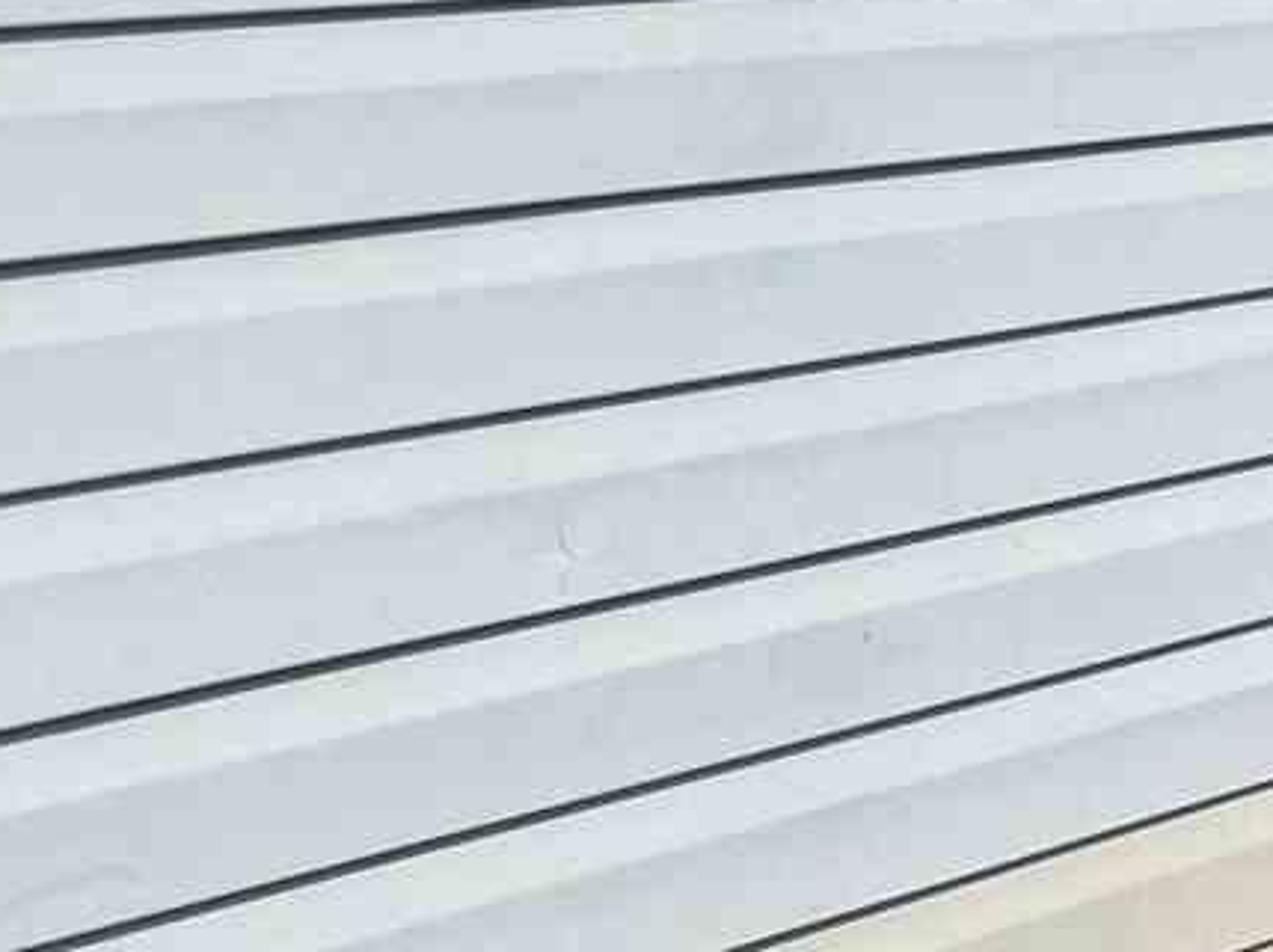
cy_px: 572
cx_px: 3190
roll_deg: -0.4
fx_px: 6320
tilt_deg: -6.9
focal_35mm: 172
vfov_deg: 8.6
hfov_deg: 9.9
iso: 80
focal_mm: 6.76
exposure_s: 1/5714
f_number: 1.78
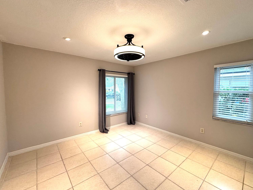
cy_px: 94
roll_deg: -0.1
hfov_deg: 98.2
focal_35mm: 15
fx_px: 110
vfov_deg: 81.8
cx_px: 127
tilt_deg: -3.4
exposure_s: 1/120
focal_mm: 2.22
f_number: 2.2
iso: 250
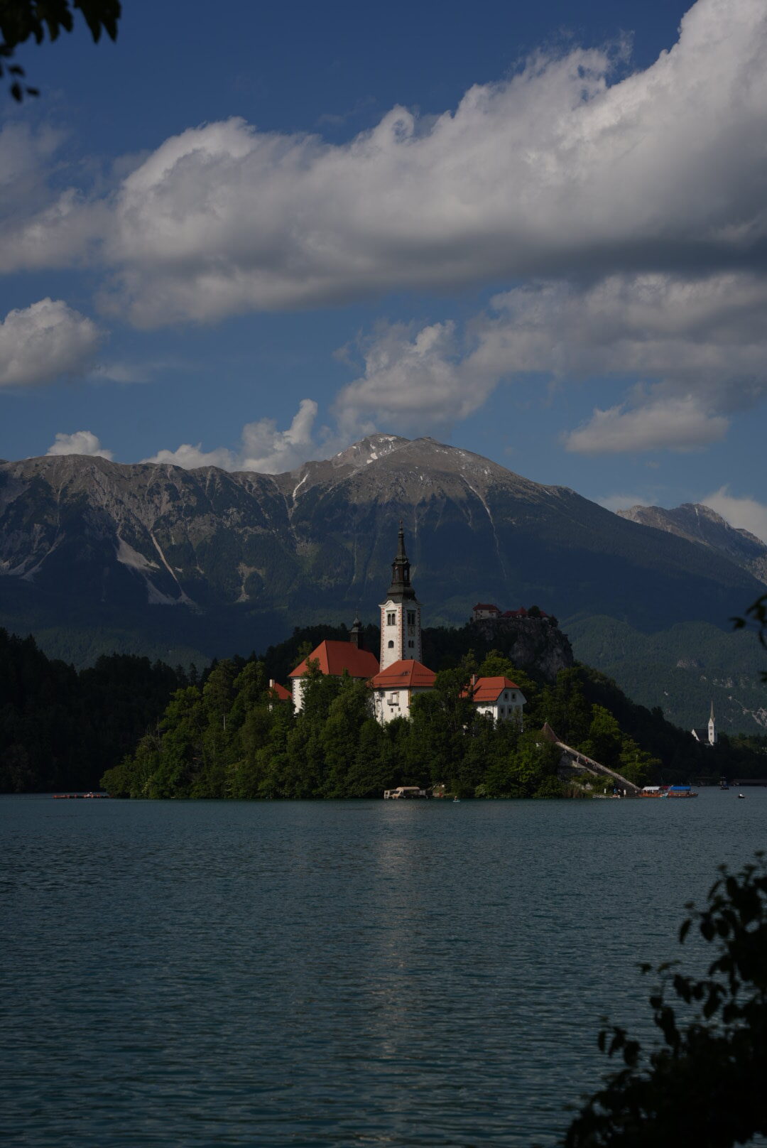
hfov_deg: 20.2
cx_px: 384
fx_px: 2157
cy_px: 574
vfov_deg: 29.8
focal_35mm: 68
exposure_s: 1/2500
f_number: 5
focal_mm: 67.6
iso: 100
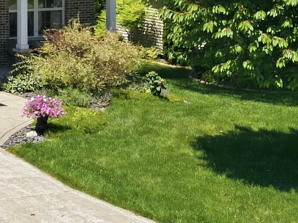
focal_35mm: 123
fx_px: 1059
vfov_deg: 11.7
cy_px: -67
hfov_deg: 15.1
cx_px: -123
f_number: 1.8
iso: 240
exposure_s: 1/5000
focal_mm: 8.7
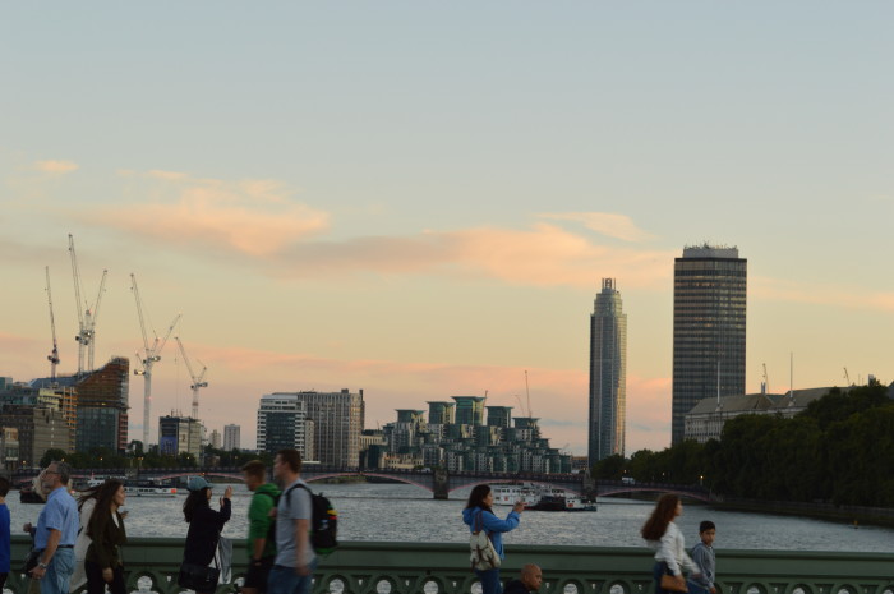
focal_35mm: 82
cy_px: 297
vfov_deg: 16.5
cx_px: 447
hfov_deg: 24.6
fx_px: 2046
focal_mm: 55
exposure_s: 1/40
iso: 400
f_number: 11
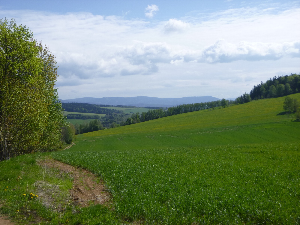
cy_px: 112
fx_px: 433
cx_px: 150
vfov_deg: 29.1
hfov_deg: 38.2
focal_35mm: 50
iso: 100
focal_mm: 9
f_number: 4.9
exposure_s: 1/500
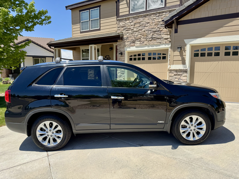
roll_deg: -1.4
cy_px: 90
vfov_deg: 56.8
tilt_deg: -7.7
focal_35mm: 24
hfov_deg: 71.6
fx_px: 166
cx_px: 120
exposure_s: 1/2959
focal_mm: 6.76
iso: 80
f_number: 1.78
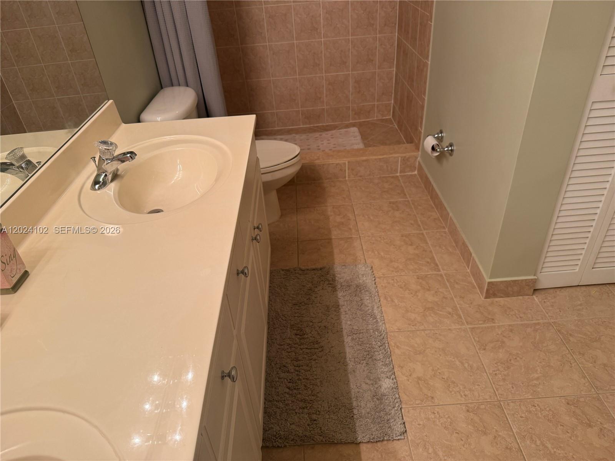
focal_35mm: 24
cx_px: 308
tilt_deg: -34.3
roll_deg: +4.8
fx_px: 426
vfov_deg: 56.8
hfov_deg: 71.6
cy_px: 230
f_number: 1.78
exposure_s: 1/120
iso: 125
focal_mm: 6.76
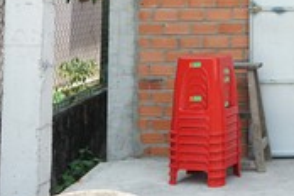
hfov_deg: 18.7
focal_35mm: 103
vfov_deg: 12.6
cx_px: 360
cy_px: -97
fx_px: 841
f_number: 4.5
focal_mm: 28
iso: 100
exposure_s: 1/160
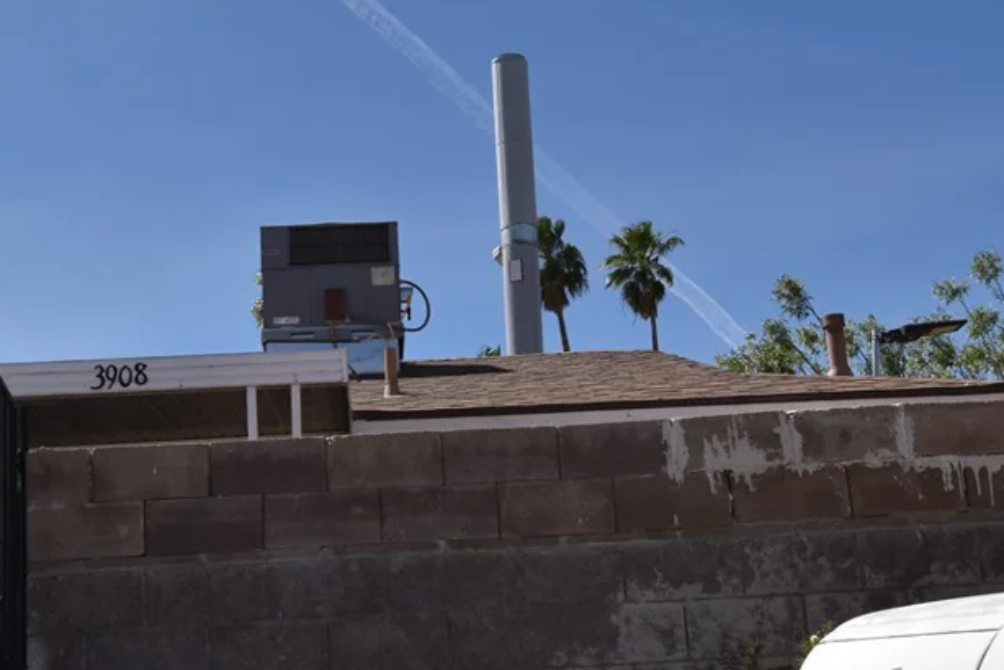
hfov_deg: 39.4
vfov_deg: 27.0
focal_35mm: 50
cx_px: 388
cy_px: 372
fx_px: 1395
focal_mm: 20
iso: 250
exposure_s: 1/500
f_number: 11
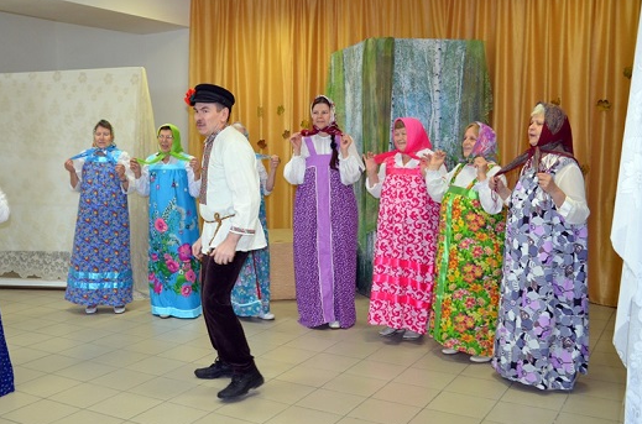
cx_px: 247
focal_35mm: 38
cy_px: 213
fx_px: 676
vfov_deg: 34.9
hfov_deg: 50.4
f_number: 3.8
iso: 1000
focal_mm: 20
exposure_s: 1/60
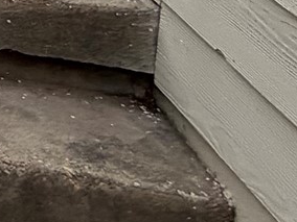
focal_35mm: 101
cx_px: -617
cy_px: -430
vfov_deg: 10.6
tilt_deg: -1.9
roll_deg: +2.2
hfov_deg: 11.1
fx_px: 867
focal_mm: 2.22
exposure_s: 1/709
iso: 40
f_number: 2.2
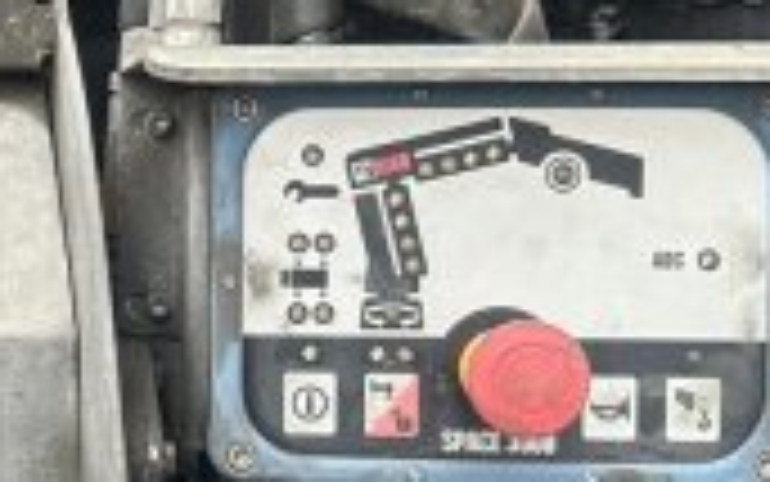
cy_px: 234
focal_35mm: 95
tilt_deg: -7.5
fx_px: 1994
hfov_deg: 20.4
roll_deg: -1.3
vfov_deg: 13.8
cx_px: -158
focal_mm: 6.86
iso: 125
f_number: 1.78
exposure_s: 1/121
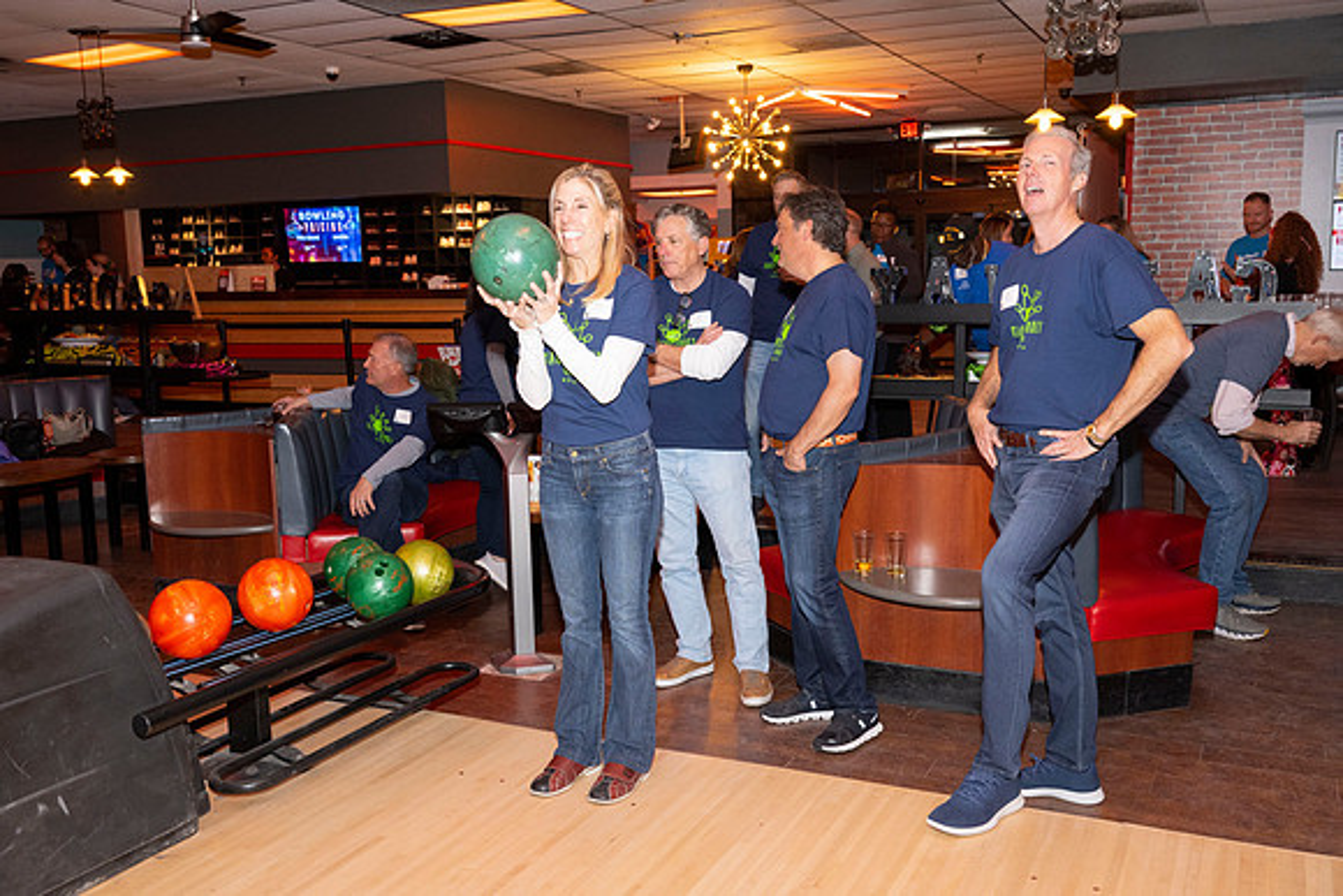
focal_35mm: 33
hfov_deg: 57.2
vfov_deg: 40.0
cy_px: 448
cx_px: 672
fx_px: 1231
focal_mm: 33
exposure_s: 1/100
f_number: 5.6
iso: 2000
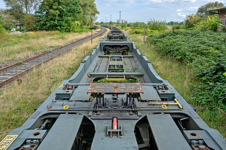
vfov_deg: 53.1
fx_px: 151
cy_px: 75
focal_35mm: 24
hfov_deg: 73.7
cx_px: 113
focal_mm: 16
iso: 200
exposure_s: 1/350
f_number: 8
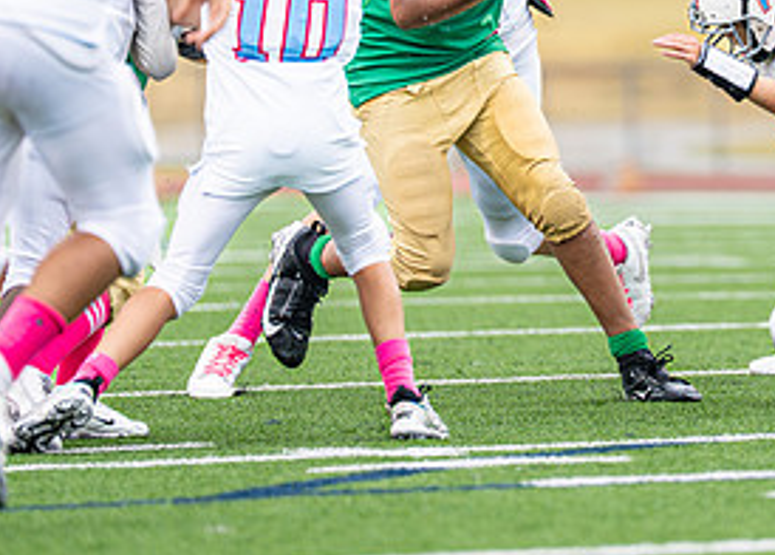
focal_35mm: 543
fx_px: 11958
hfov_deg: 3.7
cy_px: -51
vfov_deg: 2.7
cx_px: 677
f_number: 2.8
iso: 400
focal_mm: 200
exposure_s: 1/1000
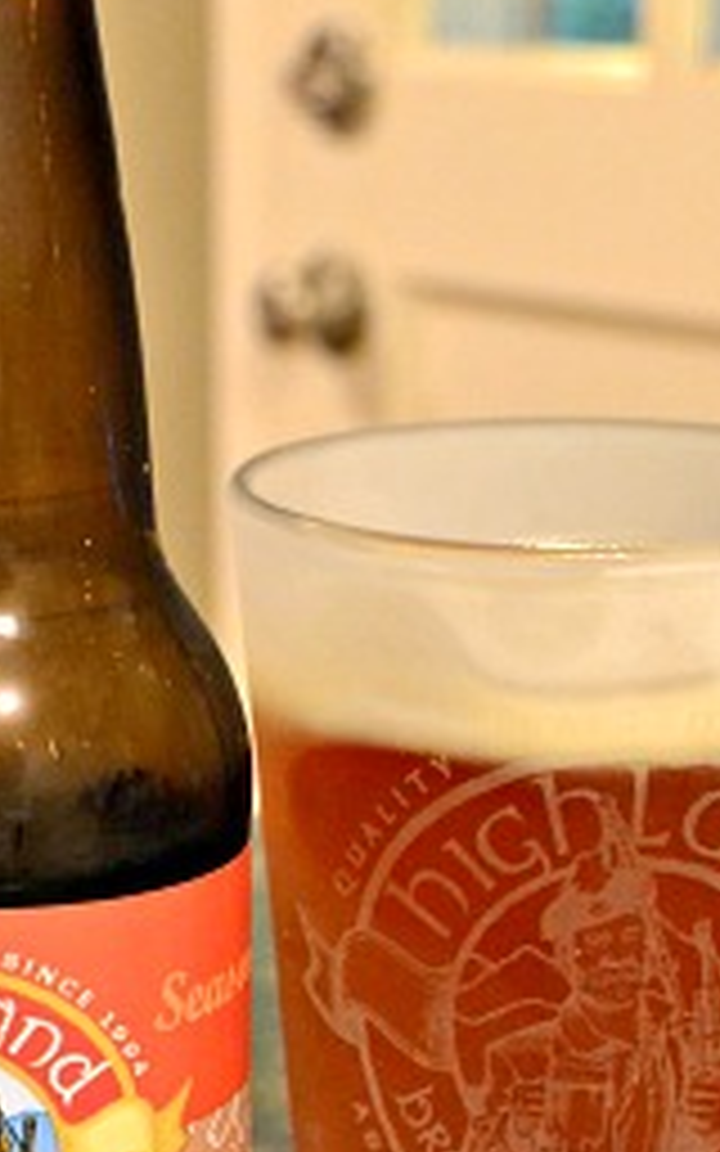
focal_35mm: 93
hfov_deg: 14.0
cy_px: 801
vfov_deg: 22.2
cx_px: 216
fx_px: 2920
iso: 3200
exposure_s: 1/13
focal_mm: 26
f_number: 4.2
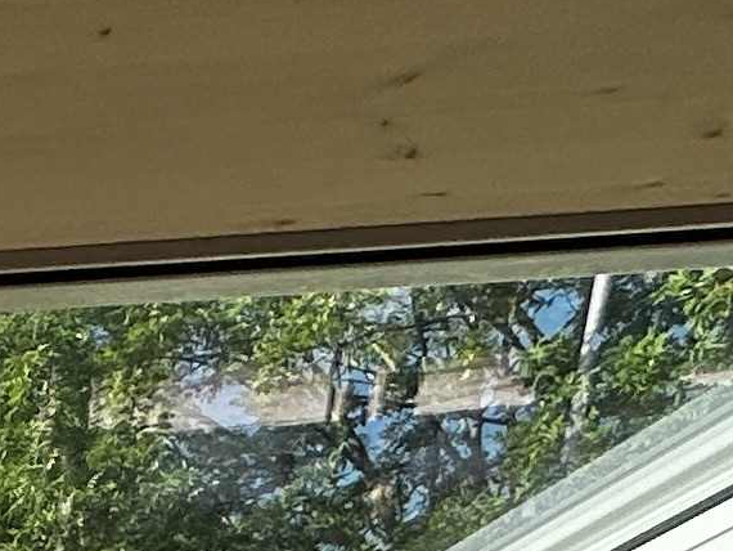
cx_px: -1200
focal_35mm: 99
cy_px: 1281
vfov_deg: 12.2
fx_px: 2097
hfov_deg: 12.9
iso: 40
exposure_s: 1/629
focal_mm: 2.22
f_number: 2.2
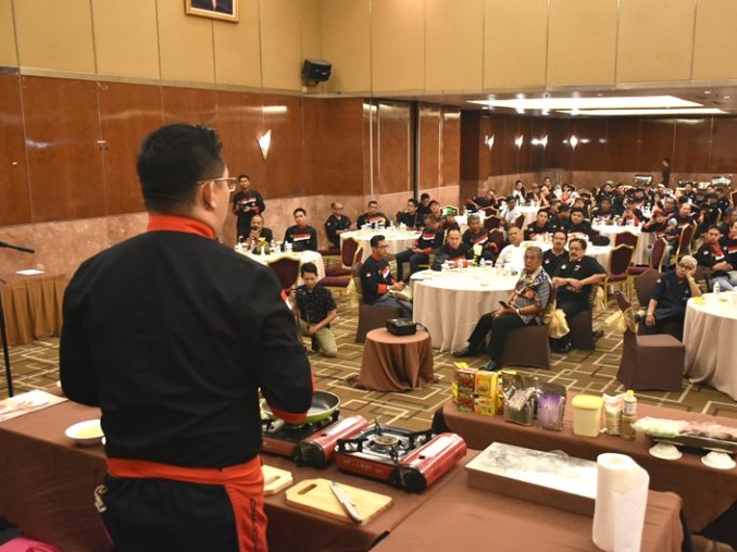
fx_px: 766
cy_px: 278
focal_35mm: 36
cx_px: 415
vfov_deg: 39.6
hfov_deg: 51.2
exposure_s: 1/30
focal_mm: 22
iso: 1800
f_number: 3.5
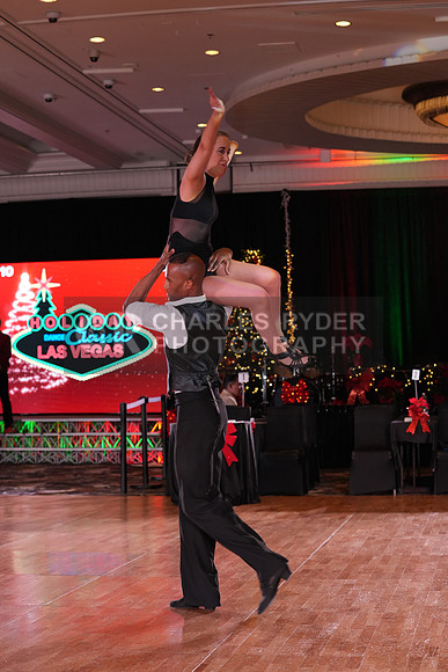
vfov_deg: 28.4
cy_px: 336
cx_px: 224
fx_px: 1324
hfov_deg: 19.2
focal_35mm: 71
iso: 2000
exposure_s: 1/200
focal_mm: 71
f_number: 4.5
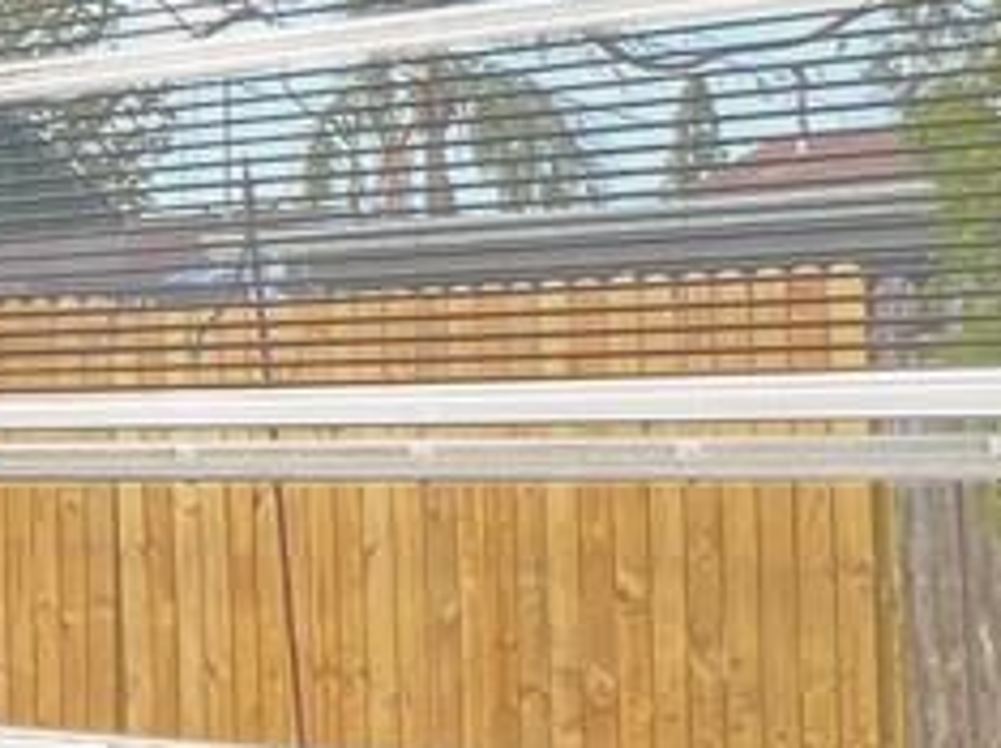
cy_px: 453
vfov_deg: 16.6
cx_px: -680
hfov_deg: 18.4
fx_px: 2571
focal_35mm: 89
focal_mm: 1.57
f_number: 1.8
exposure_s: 1/145
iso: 32
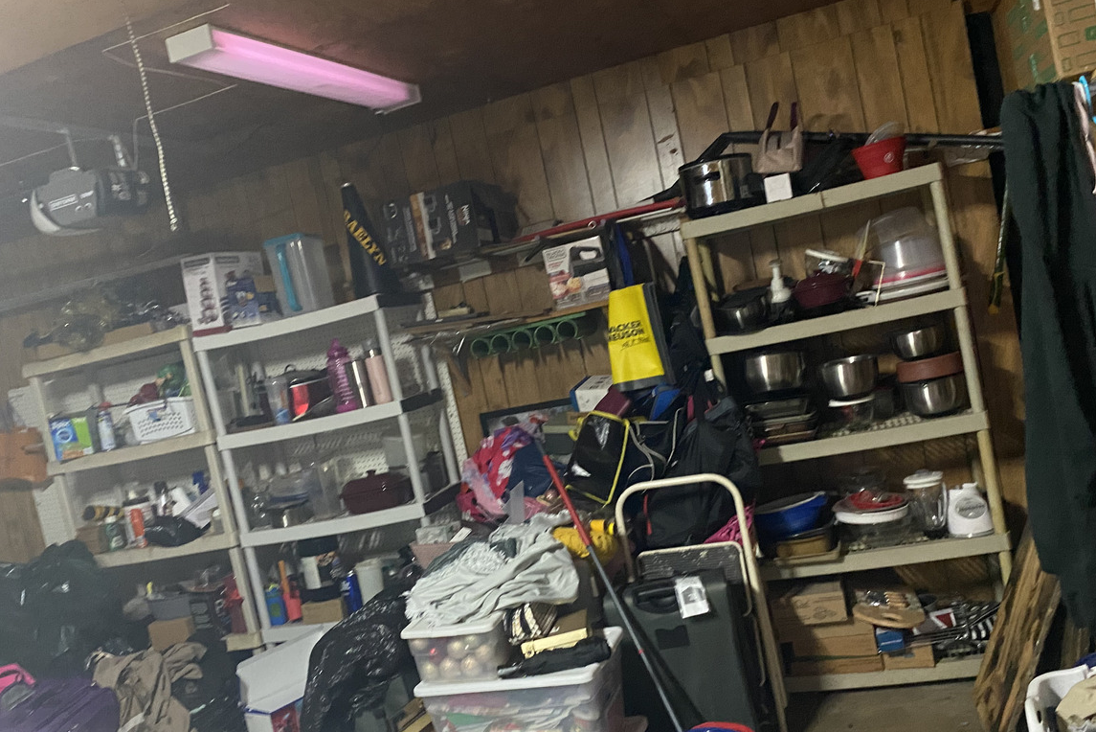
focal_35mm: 34
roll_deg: +11.0
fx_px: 1035
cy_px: 414
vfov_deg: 38.8
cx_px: 512
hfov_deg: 55.7
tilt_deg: -5.3
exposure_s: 1/30
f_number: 1.8
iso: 800
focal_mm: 4.25
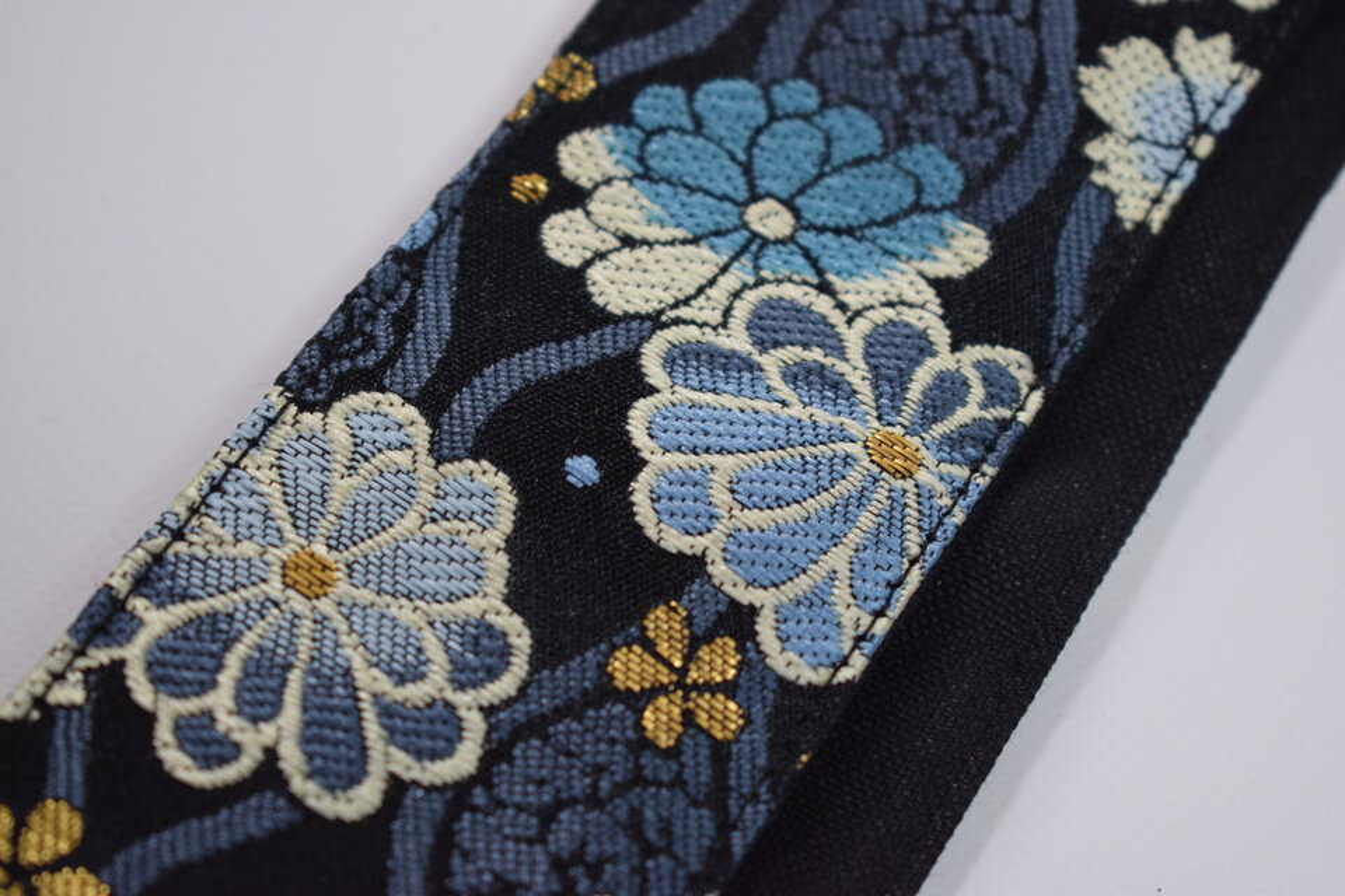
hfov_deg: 24.6
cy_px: 448
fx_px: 3082
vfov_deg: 16.6
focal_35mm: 82
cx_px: 672
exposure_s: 1/200
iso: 1000
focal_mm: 55
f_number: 5.6
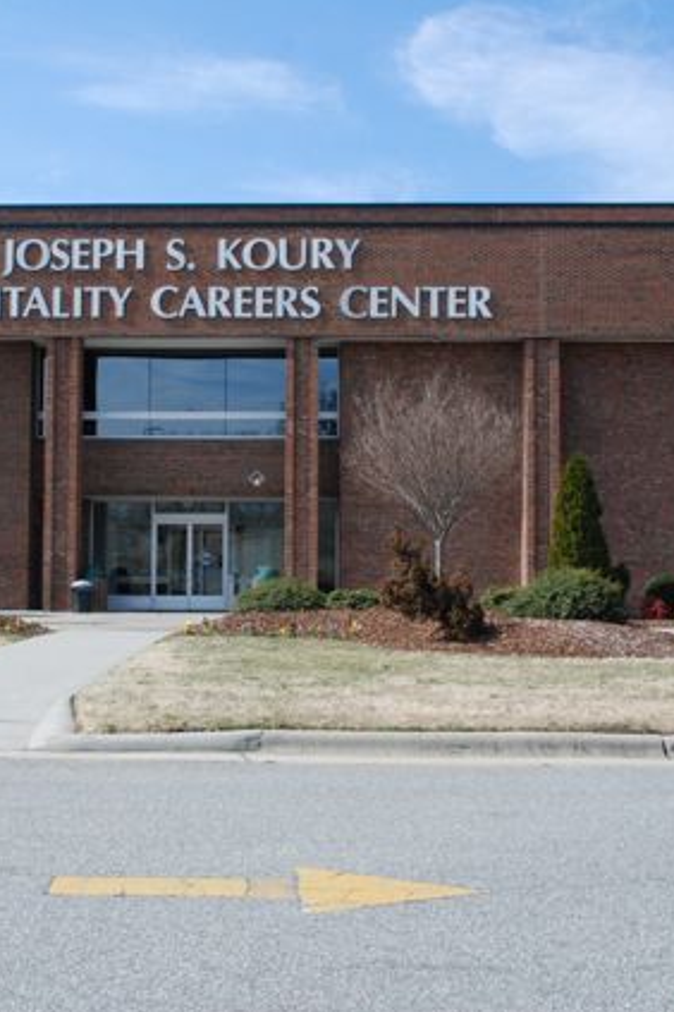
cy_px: 507
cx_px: 241
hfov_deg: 26.9
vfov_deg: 39.6
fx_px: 1404
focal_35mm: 50
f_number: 10
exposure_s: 1/400
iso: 800
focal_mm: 22
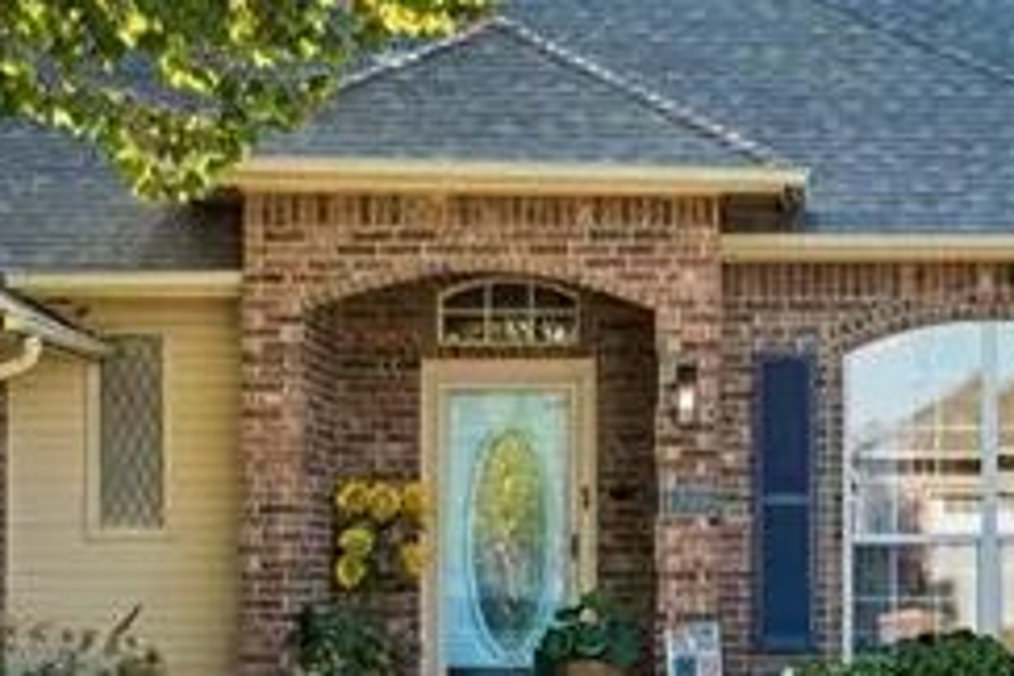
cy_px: 553
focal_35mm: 122
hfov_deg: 16.6
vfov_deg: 11.2
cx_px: 872
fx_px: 3436
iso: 200
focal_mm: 29
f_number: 8
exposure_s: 1/160
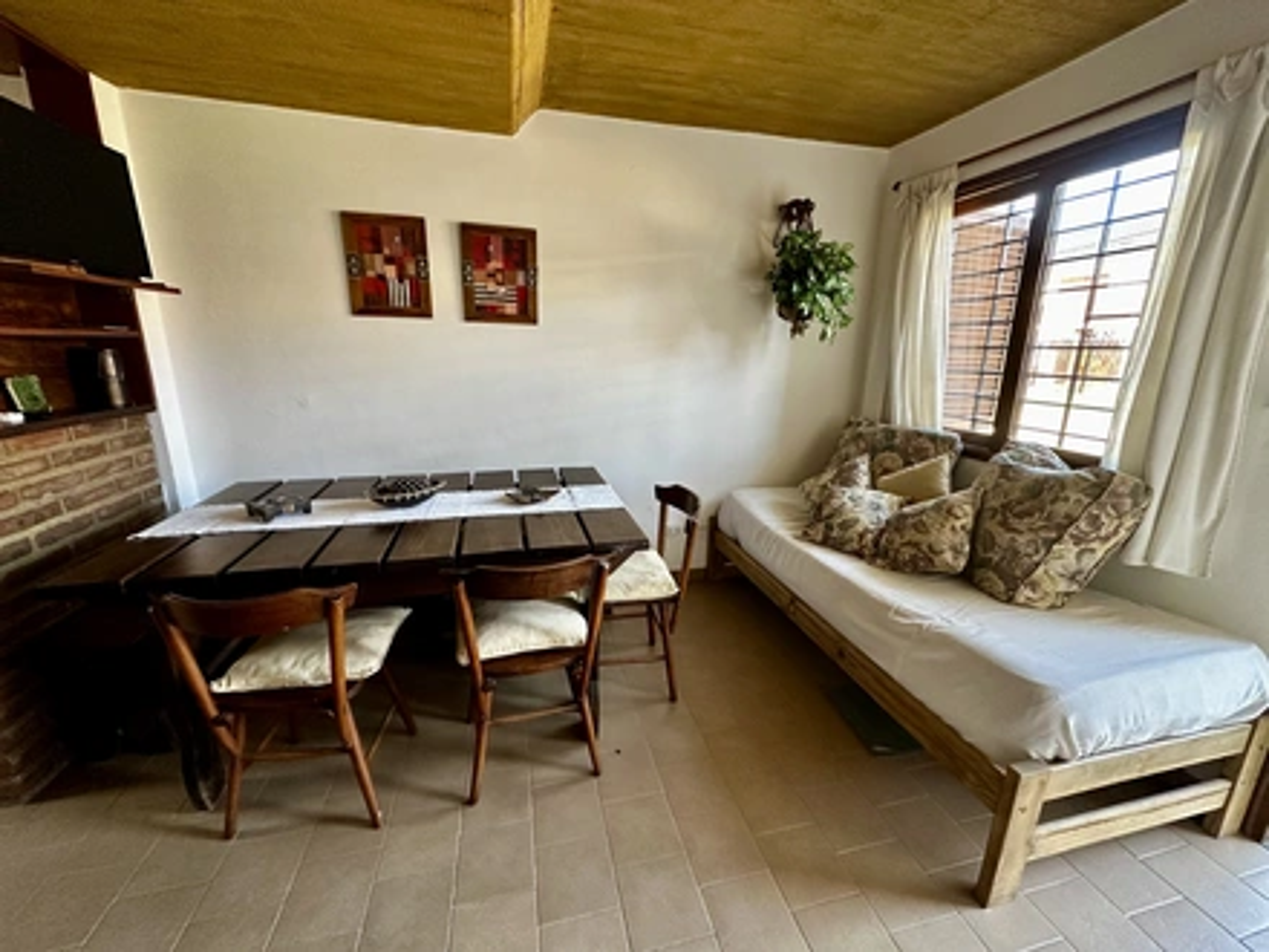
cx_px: 634
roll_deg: -0.5
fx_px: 513
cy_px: 476
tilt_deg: -14.2
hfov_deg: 102.1
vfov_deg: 85.7
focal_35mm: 14
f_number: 2.2
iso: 320
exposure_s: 1/99
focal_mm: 2.22
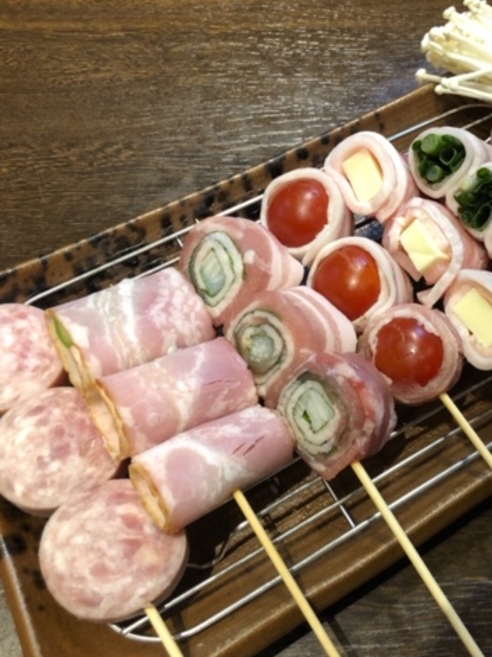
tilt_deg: -60.8
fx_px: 720
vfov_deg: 49.0
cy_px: 327
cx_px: 349
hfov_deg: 37.1
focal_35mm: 38
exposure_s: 1/15
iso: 50
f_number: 1.8
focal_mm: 3.99
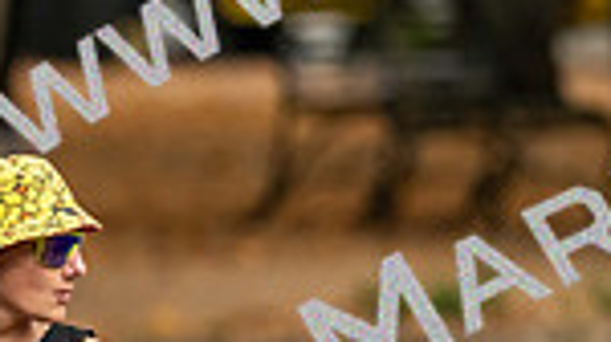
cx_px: -310
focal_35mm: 1622
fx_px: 26250
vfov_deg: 0.7
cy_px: 222
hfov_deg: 1.3
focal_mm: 400
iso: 2200
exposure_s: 1/2500
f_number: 4.5
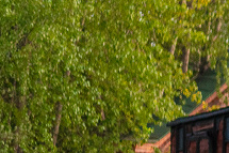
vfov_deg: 4.3
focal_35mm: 318
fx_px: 2021
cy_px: 105
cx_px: 675
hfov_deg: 6.0
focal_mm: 50
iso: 200
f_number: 1.8
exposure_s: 1/50
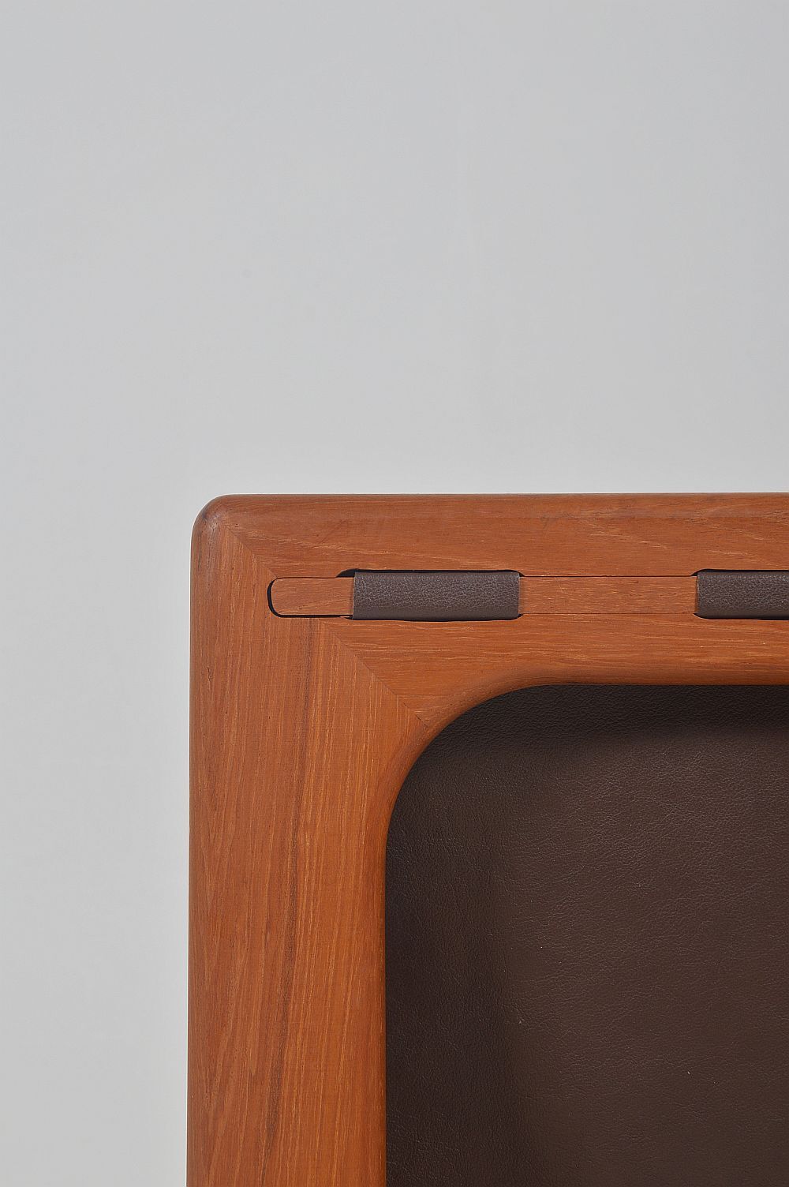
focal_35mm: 120
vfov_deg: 17.1
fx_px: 3952
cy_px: 594
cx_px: 394
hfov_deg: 11.4
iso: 100
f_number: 22
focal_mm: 80
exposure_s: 1/125
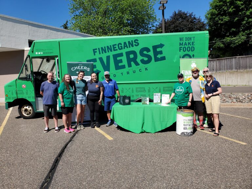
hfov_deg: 67.3
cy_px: 94
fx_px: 189
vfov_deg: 53.1
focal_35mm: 26
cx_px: 126
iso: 50
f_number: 2.4
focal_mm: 4.3
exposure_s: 1/1783
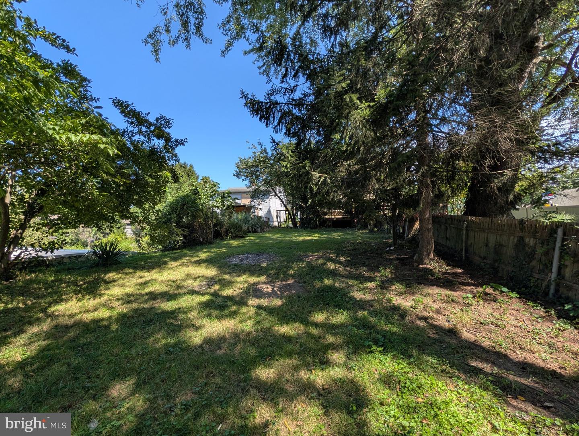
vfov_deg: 94.6
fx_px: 201
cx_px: 290
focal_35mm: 12
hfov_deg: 110.5
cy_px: 218
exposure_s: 1/1245
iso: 52
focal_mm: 2.02
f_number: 1.7
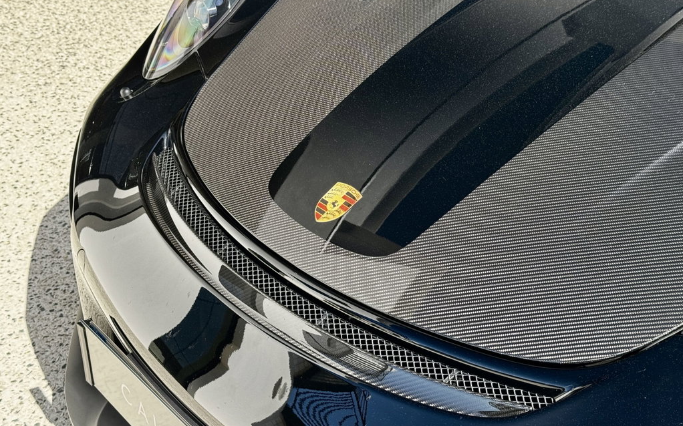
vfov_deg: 25.3
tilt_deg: -29.6
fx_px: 949
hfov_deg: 39.6
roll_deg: +2.0
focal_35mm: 51
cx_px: 342
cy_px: 199
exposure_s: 1/495
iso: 64
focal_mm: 6.76
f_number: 1.78
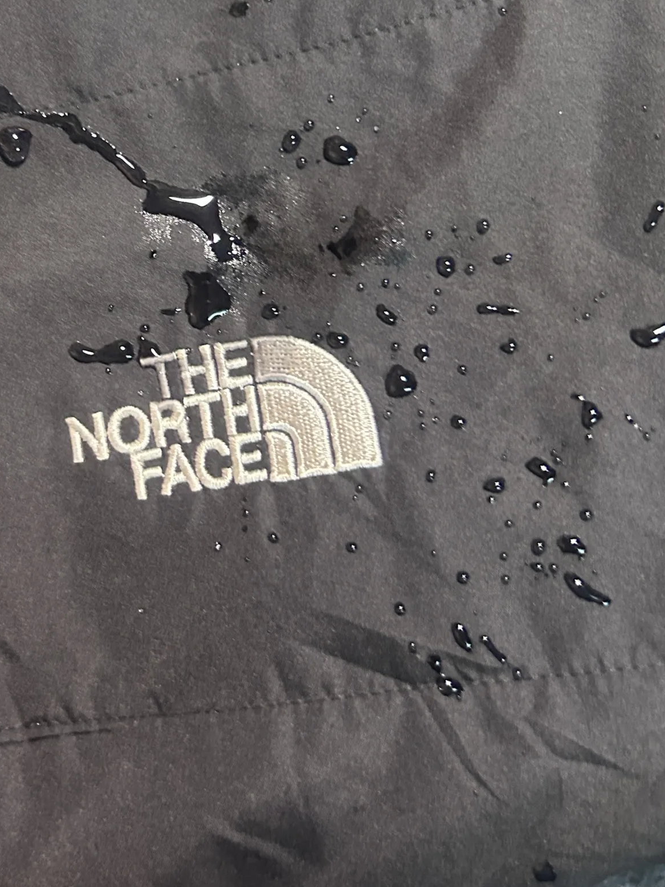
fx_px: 1101
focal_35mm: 43
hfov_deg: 33.0
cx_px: 178
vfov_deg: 42.7
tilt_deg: -78.0
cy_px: 242
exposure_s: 1/33
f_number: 1.5
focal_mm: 5.7
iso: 500
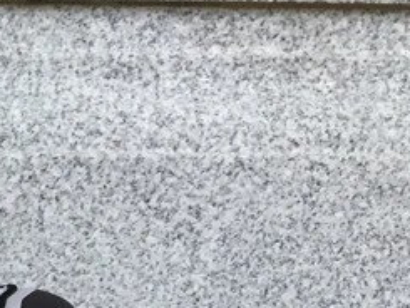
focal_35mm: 114
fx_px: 1351
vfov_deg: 12.0
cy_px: 555
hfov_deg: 15.2
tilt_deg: -20.8
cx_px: -303
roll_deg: +0.0
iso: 25
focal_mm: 3.3
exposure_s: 1/401
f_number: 2.4
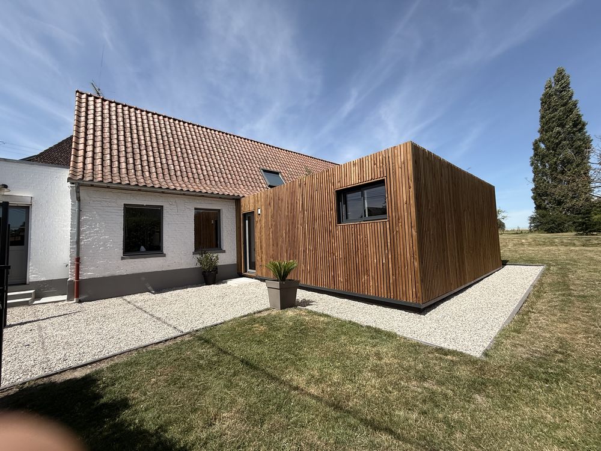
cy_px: 226
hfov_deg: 102.1
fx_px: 243
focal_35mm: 14
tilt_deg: +3.8
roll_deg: +2.2
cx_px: 300
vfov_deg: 85.7
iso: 50
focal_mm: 2.22
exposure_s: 1/1613
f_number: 2.2
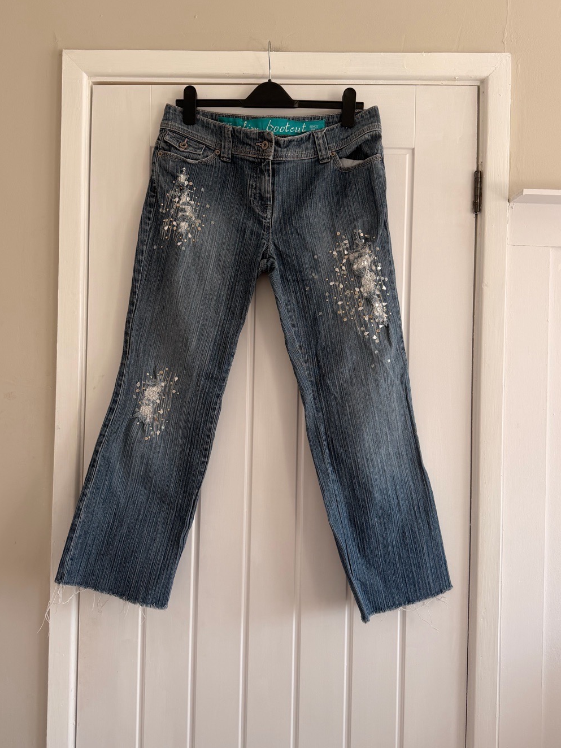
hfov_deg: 48.2
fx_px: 627
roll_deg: -2.0
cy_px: 355
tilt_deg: +0.8
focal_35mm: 29
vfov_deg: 61.6
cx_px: 270
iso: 100
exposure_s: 1/121
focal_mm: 6.76
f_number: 1.78
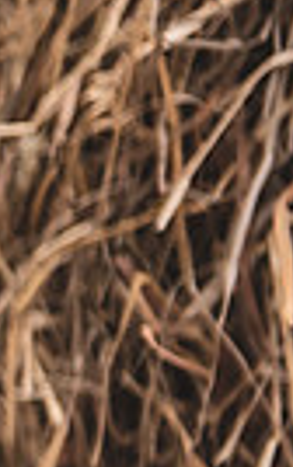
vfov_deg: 7.7
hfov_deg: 4.5
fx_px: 3480
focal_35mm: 273
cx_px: -708
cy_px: 291
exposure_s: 1/400
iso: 100
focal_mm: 62
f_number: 2.8
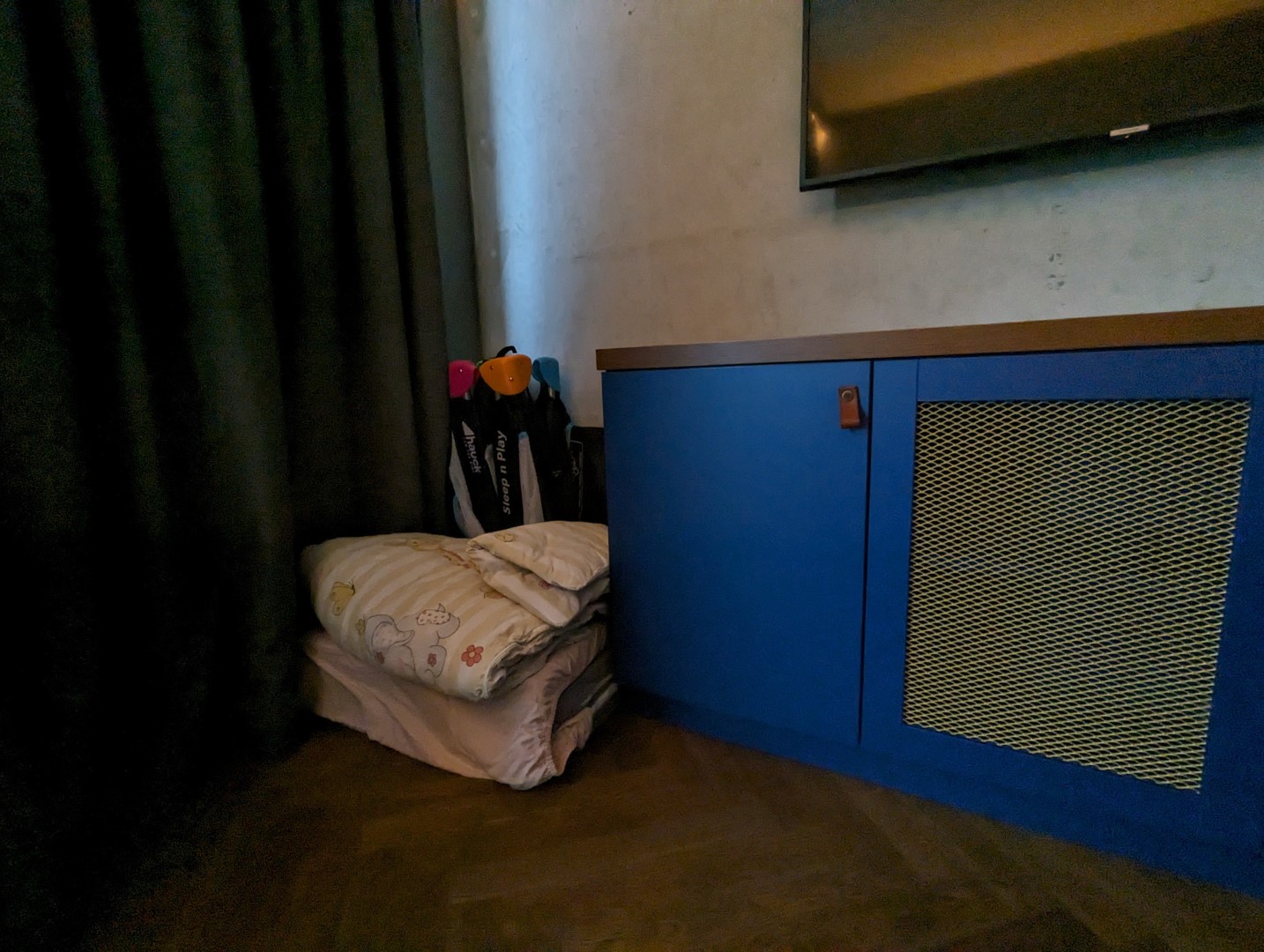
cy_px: 476
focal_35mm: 16
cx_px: 632
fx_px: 585
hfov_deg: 94.4
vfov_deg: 78.3
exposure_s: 1/90.1
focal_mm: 2.35
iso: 233
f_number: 2.2
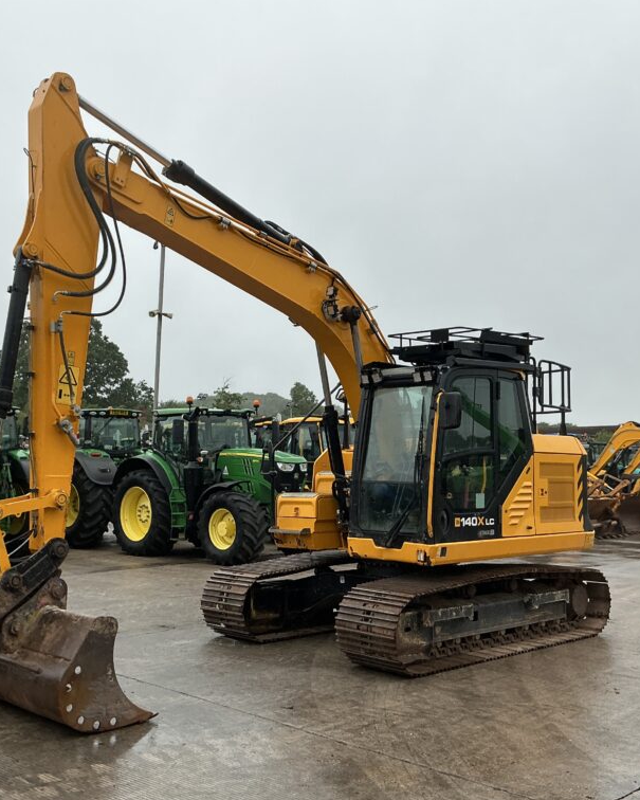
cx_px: 299
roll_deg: -1.8
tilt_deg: +7.1
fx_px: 876
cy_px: 402
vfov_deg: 49.1
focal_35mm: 37
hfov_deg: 40.1
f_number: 1.8
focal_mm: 3
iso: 25
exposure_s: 1/1490
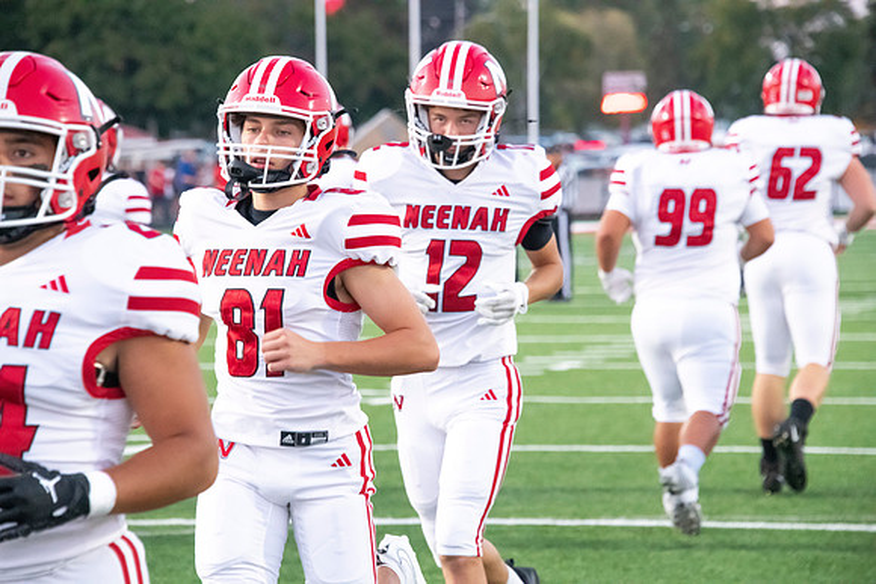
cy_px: 292
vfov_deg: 7.2
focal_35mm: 190
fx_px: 4624
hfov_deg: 10.8
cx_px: 438
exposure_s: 1/500
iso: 10000
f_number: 7.1
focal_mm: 190
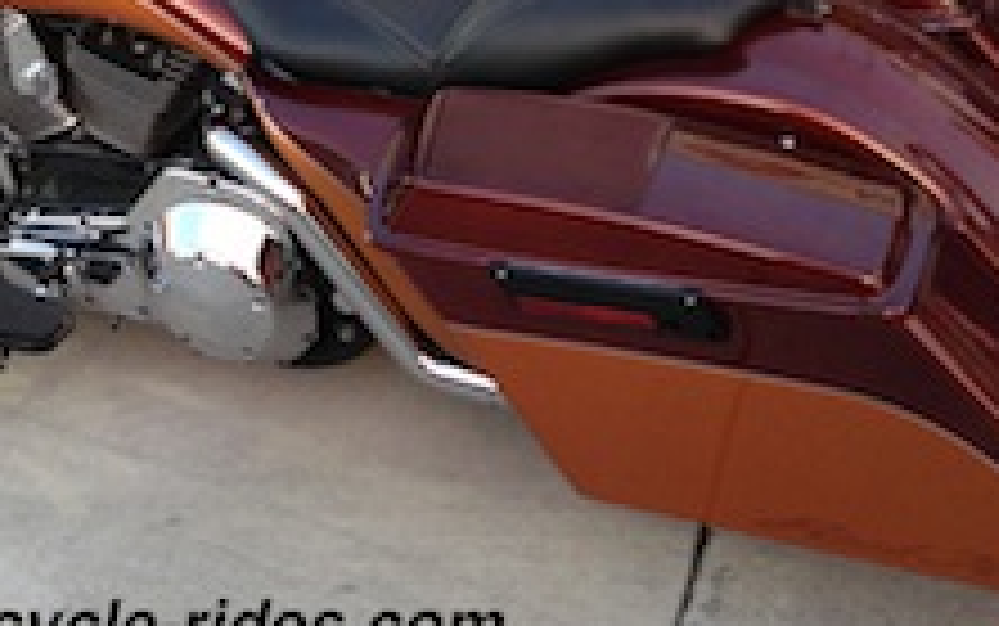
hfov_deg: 32.1
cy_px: 99
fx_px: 1716
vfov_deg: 20.4
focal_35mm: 63
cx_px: 306
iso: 160
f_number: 2.4
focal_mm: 4.13
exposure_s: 1/20
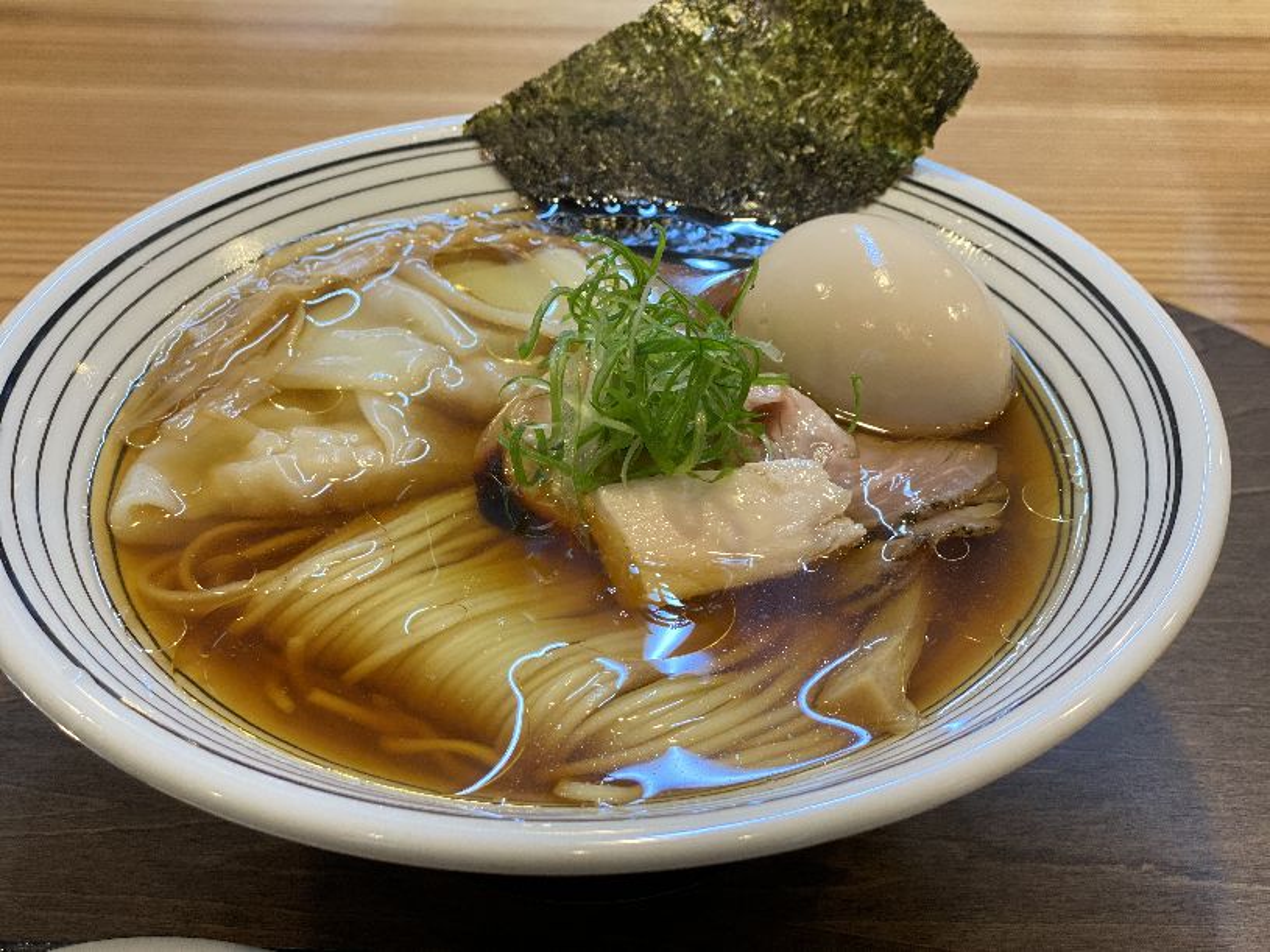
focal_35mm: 52
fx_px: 1908
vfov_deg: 28.0
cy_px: 476
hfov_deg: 36.8
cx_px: 635
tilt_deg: -37.3
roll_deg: -0.1
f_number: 2
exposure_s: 1/120
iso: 125
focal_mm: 6
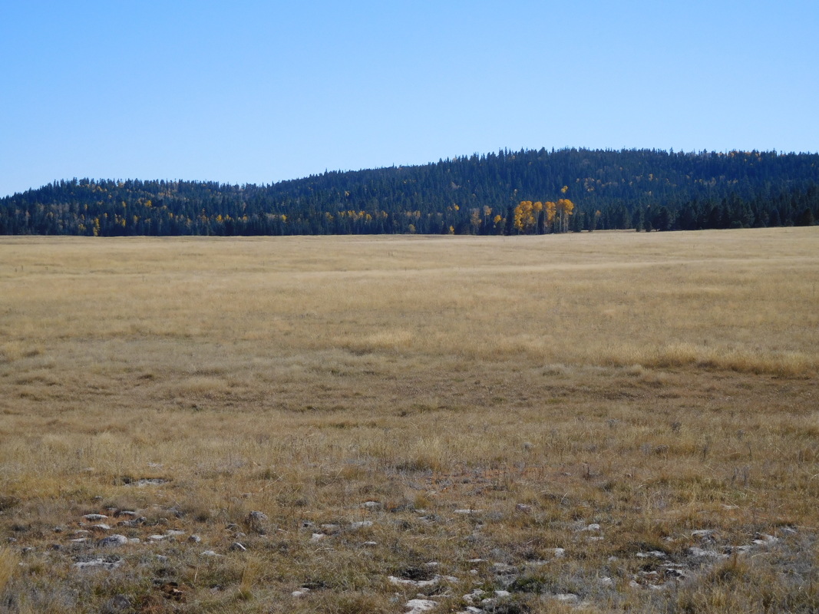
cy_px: 307
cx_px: 410
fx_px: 1656
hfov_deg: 27.8
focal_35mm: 70
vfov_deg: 21.0
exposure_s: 1/1000
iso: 125
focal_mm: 12.5
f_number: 4.5
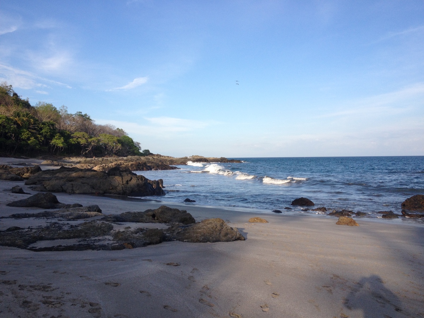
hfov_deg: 52.6
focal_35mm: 35
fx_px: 429
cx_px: 212
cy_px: 159
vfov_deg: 40.7
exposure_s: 1/1227
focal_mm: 4.28
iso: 50
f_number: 2.4
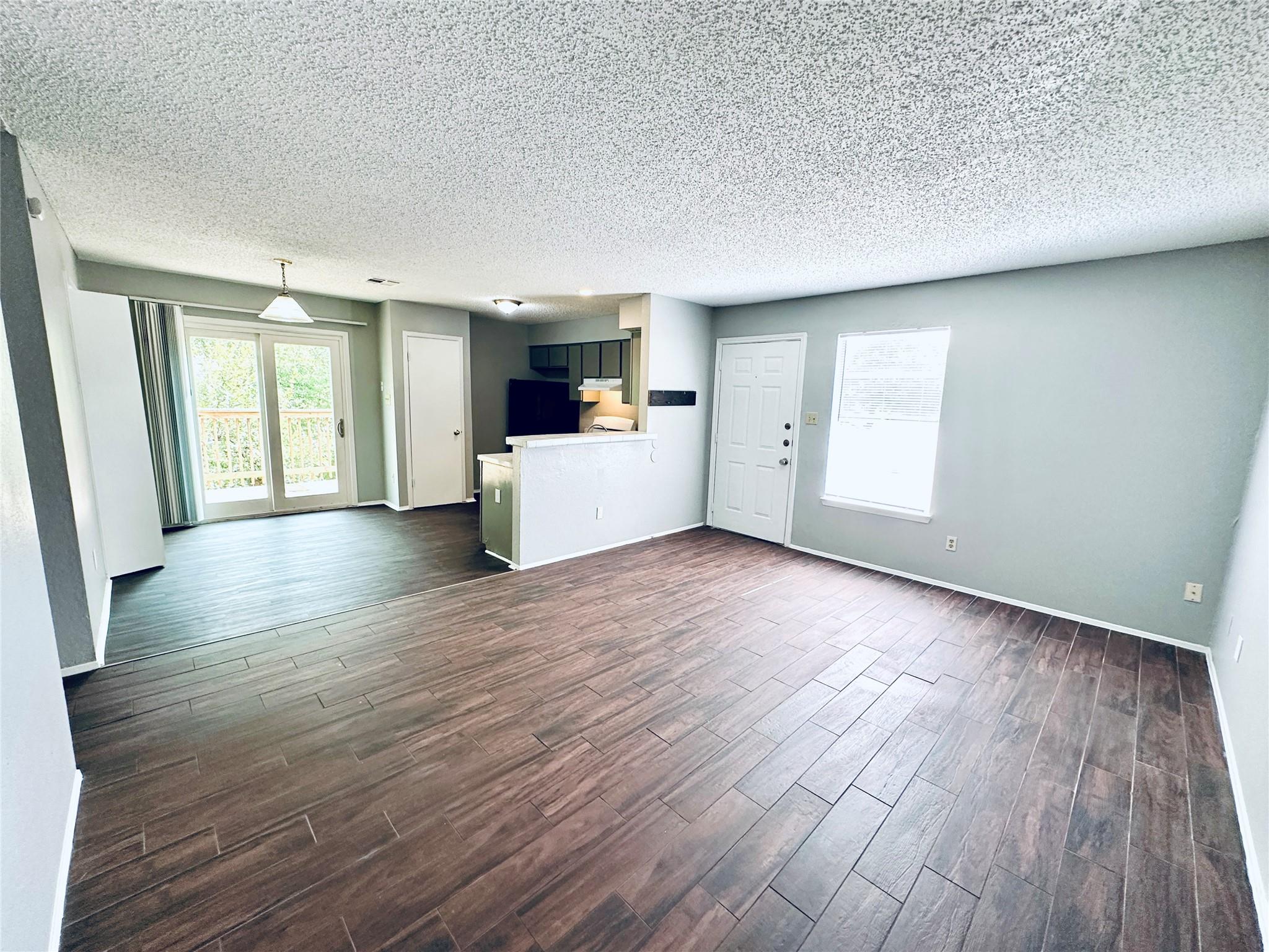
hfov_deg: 102.1
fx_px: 513
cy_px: 476
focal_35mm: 14
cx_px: 634
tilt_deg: -9.2
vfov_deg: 85.7
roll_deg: -1.8
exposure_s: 1/120
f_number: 2.2
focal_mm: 2.22
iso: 250
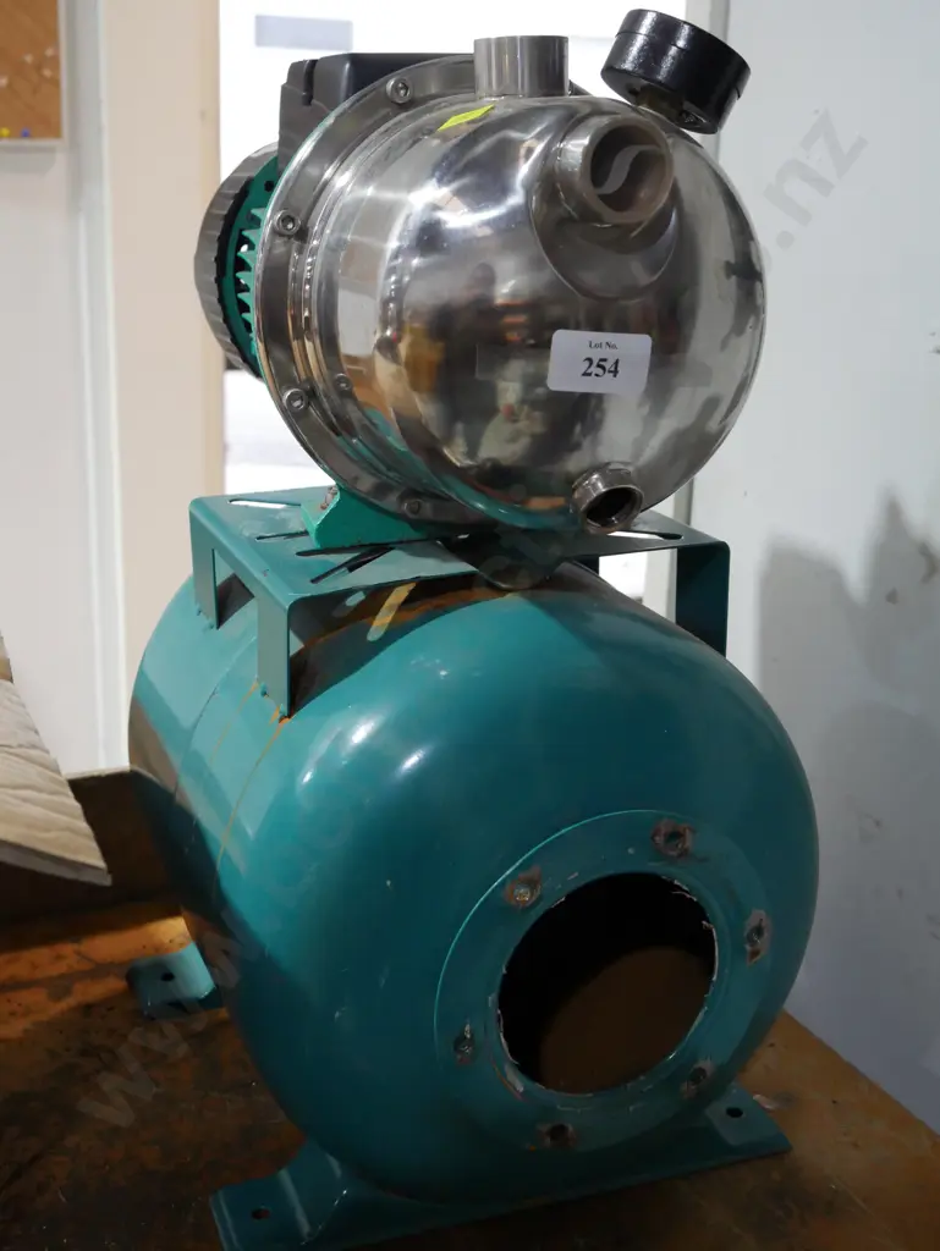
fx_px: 1592
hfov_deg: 32.9
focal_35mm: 44
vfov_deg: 42.9
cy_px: 626
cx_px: 470
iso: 1600
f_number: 5
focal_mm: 22
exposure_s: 1/60
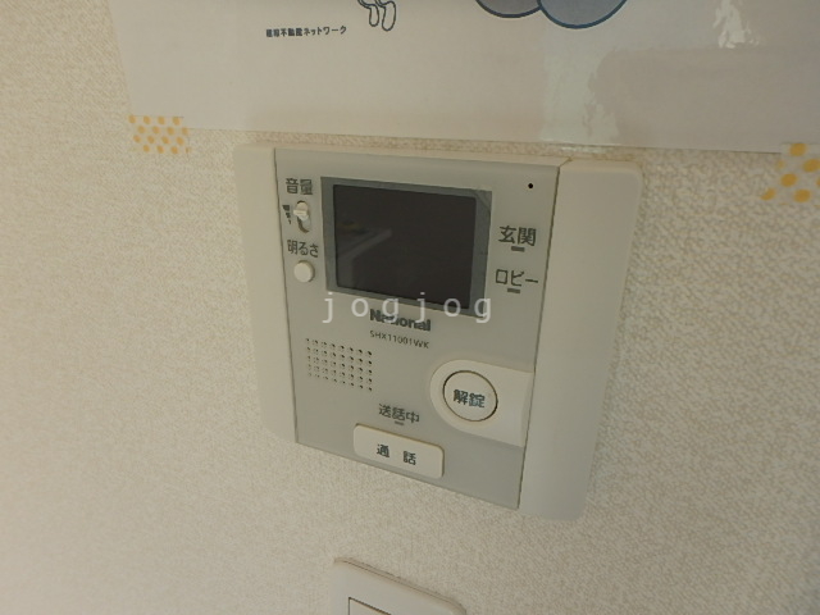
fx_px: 497
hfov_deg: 79.0
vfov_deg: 63.4
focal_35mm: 21
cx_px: 410
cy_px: 308
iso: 125
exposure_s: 1/80
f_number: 3.5
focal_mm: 3.7
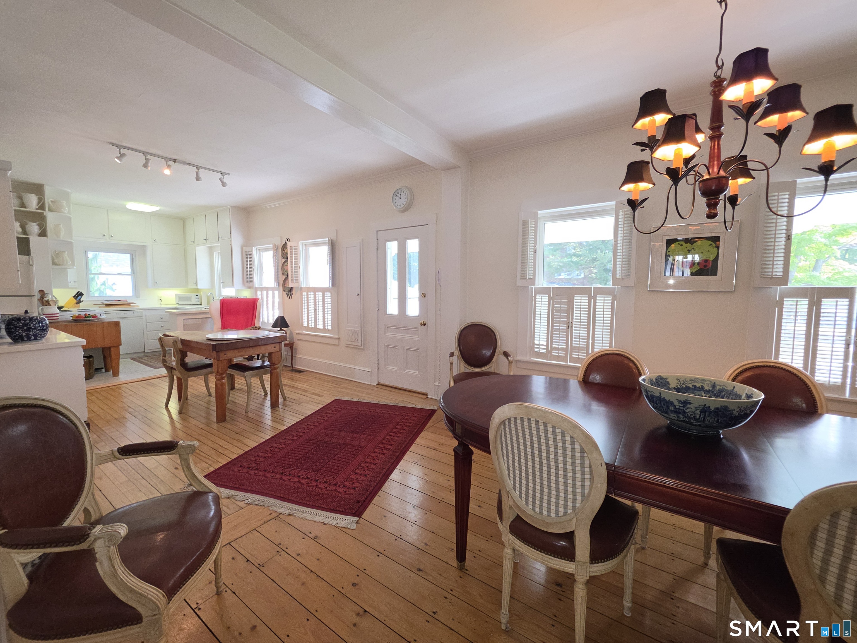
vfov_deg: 89.9
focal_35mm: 13
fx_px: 322
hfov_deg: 106.2
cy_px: 322
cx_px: 428
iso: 64
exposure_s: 1/60
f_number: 1.9
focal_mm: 2.2
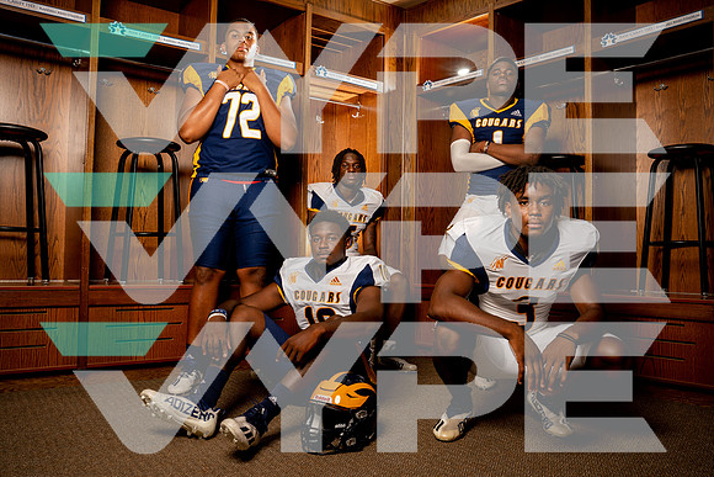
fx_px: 575
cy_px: 238
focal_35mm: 29
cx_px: 357
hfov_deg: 63.6
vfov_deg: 45.0
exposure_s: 1/250
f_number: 9
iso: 80
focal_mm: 29
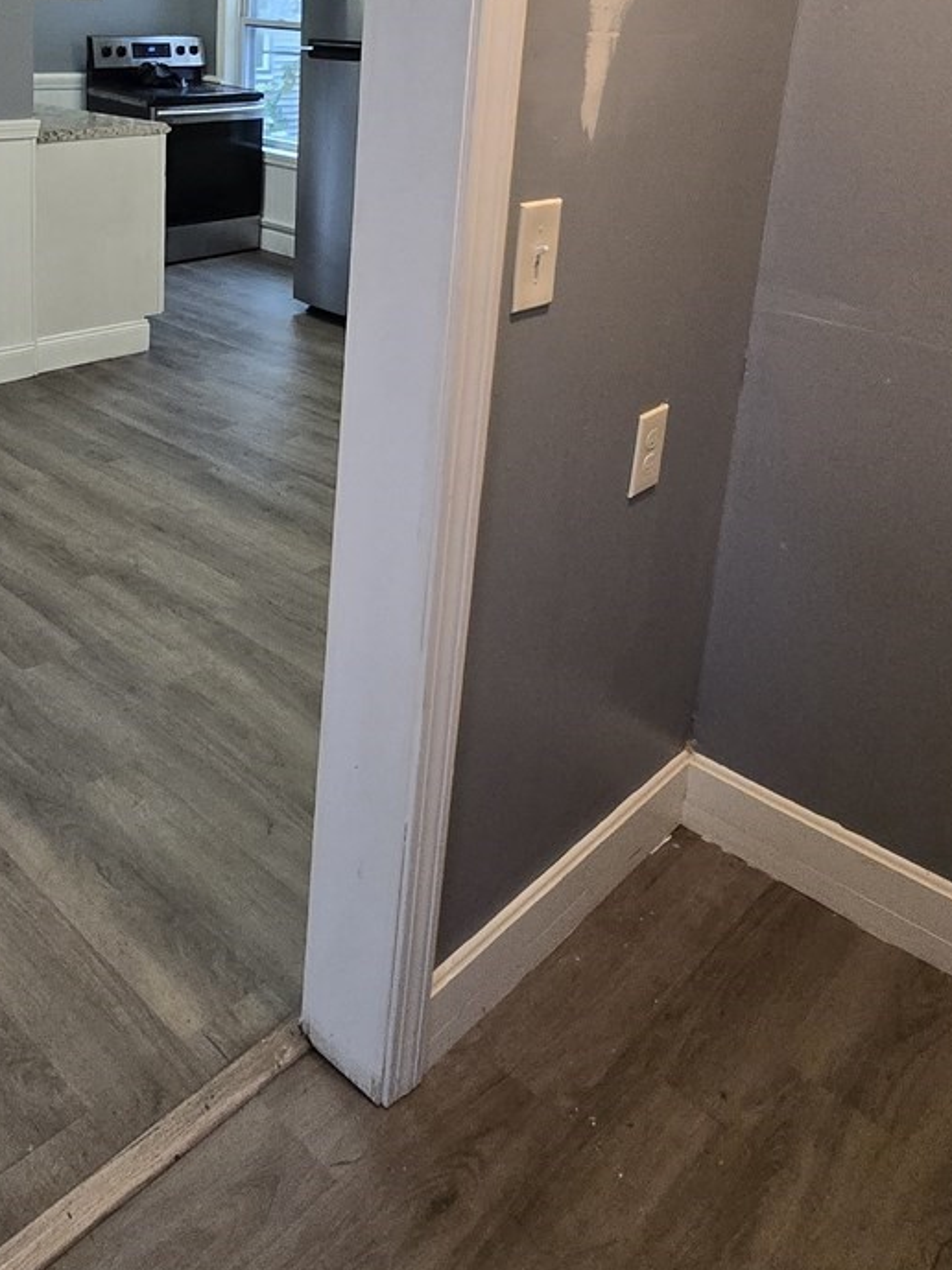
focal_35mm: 29
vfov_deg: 57.7
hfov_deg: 47.2
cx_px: 301
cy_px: 282
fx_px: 1064
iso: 250
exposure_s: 1/60
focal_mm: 1.7
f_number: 2.2
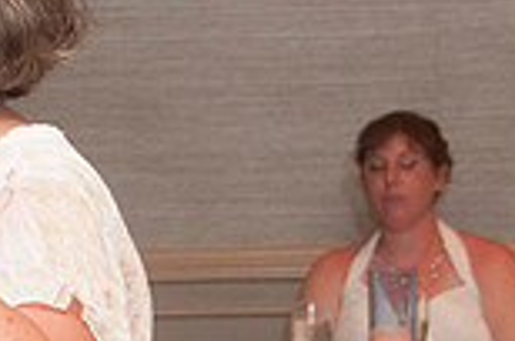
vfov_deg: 5.3
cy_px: 212
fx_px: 3712
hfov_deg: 7.9
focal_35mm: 260
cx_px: -130
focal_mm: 46
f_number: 5.6
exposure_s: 1/60
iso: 800
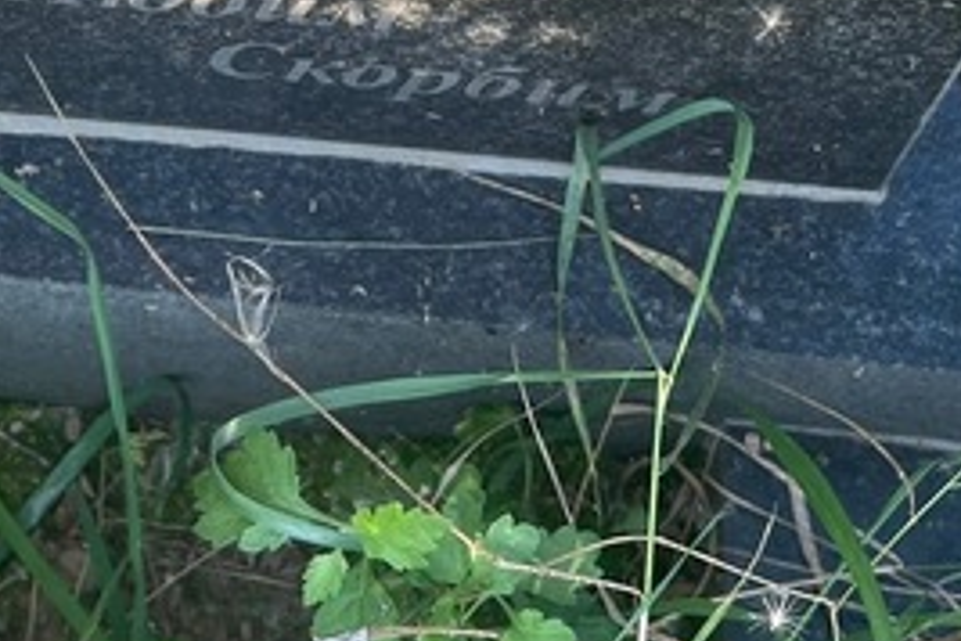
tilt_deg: -57.4
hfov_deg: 24.7
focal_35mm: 81
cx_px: 227
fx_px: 2162
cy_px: -241
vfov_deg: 15.8
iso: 40
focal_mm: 5.7
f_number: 1.5
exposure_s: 1/226
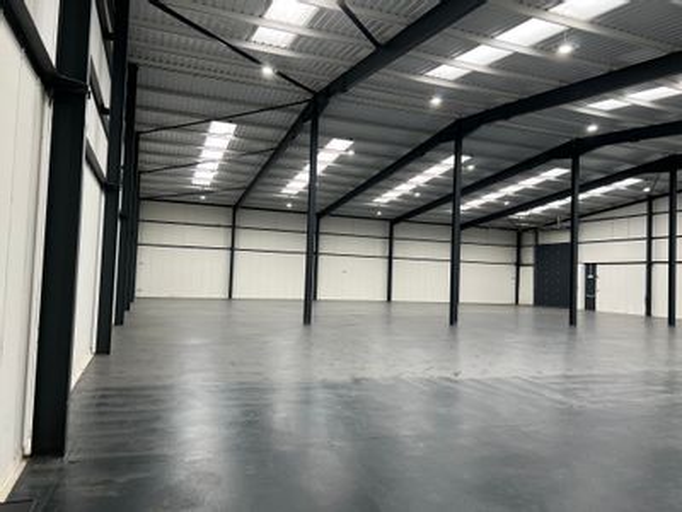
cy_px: 256
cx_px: 341
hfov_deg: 67.3
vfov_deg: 53.1
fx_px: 512
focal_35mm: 26
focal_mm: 5.7
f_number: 1.5
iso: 64
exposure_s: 1/156
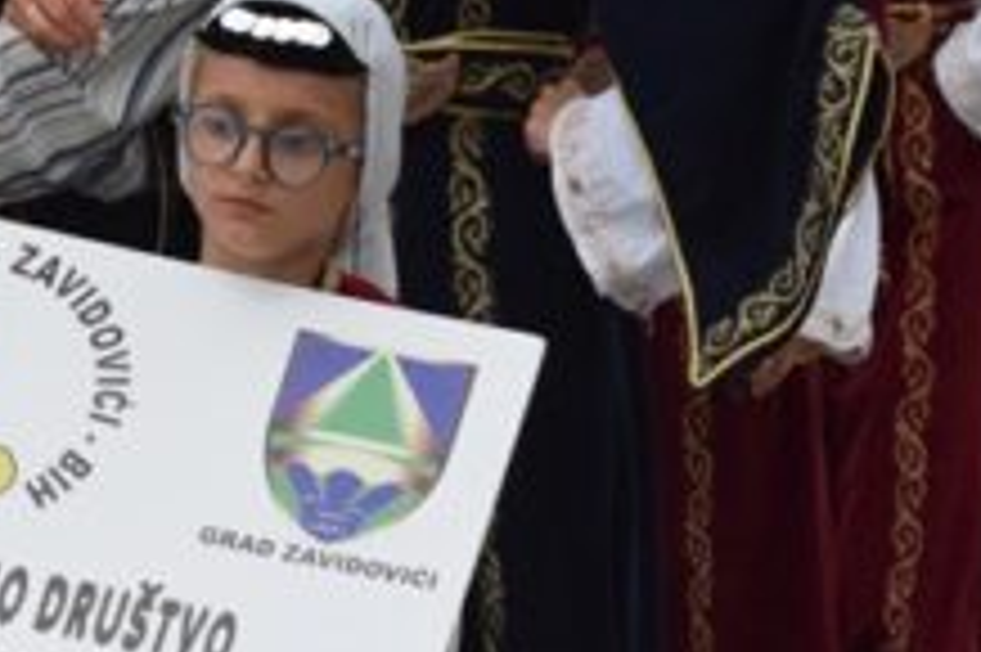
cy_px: 382
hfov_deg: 4.6
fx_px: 12219
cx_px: 104
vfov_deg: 3.1
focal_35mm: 449
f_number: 5.6
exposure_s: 1/500
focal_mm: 85
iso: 3200
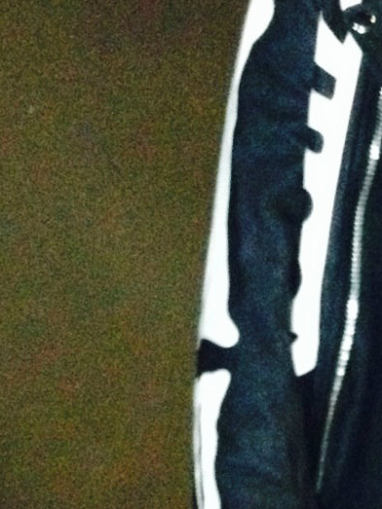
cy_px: 418
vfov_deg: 14.3
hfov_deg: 10.5
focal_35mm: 137
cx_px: 544
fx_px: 2017
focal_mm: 4.28
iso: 640
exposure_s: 1/16
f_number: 2.4
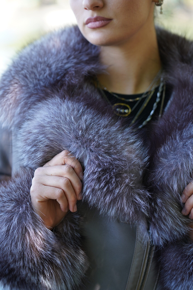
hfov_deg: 17.7
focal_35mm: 77
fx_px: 619
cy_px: 145
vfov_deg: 26.3
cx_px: 96
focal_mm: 77
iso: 320
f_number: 2.8
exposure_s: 1/320
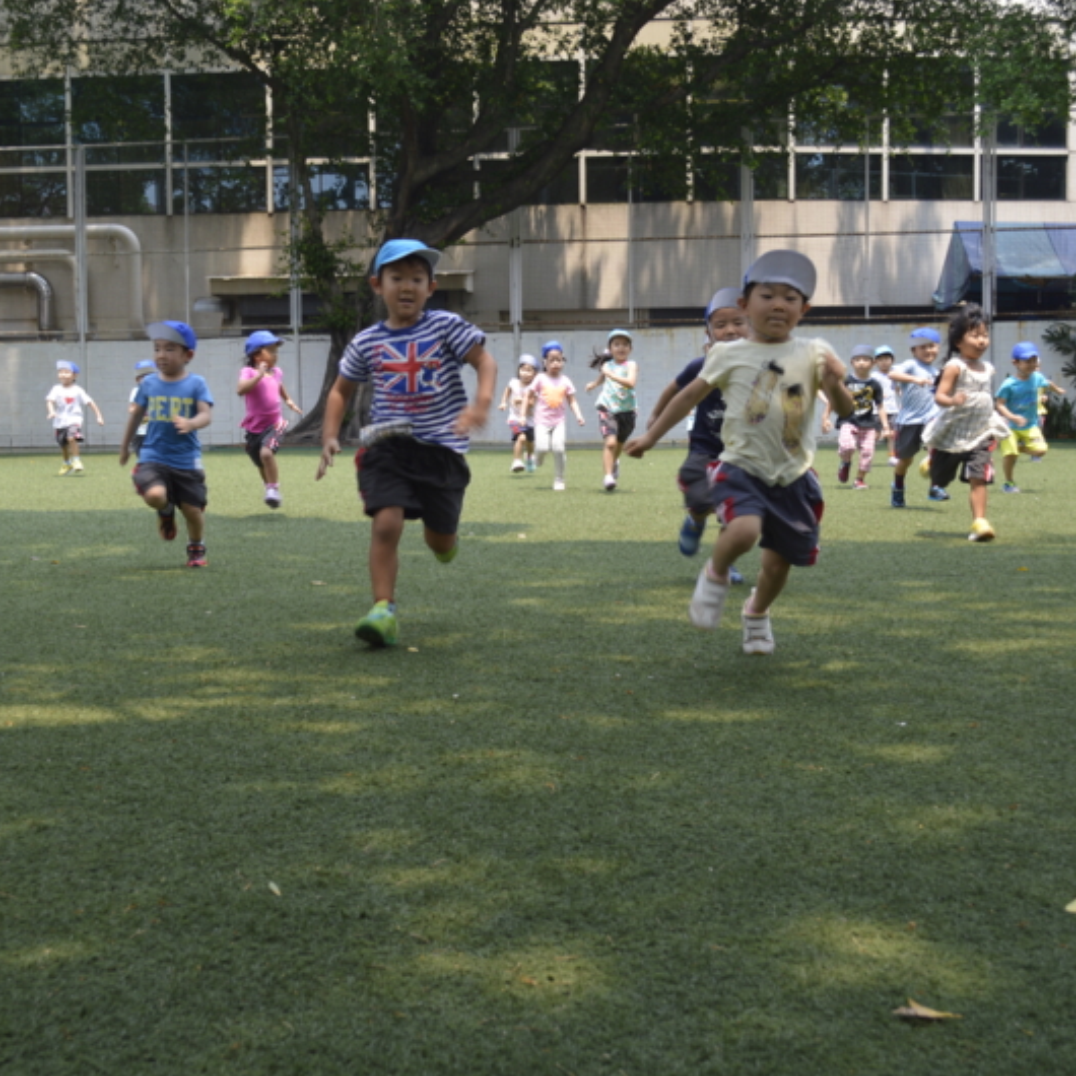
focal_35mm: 50
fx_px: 1758
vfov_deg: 34.0
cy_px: 538
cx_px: 465
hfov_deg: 34.0
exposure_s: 1/125
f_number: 5.6
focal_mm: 26
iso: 110
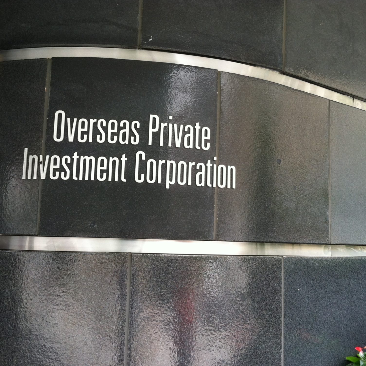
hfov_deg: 40.0
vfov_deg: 40.0
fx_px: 502
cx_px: 175
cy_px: 181
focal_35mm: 42
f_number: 2.8
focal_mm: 3.85
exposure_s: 1/60
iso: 100
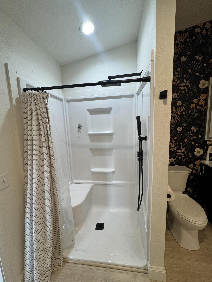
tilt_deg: -7.4
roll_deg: +3.4
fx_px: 114
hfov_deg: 85.7
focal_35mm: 14
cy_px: 141
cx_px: 106
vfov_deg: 102.1
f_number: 2.2
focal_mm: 2.22
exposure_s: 1/120
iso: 100
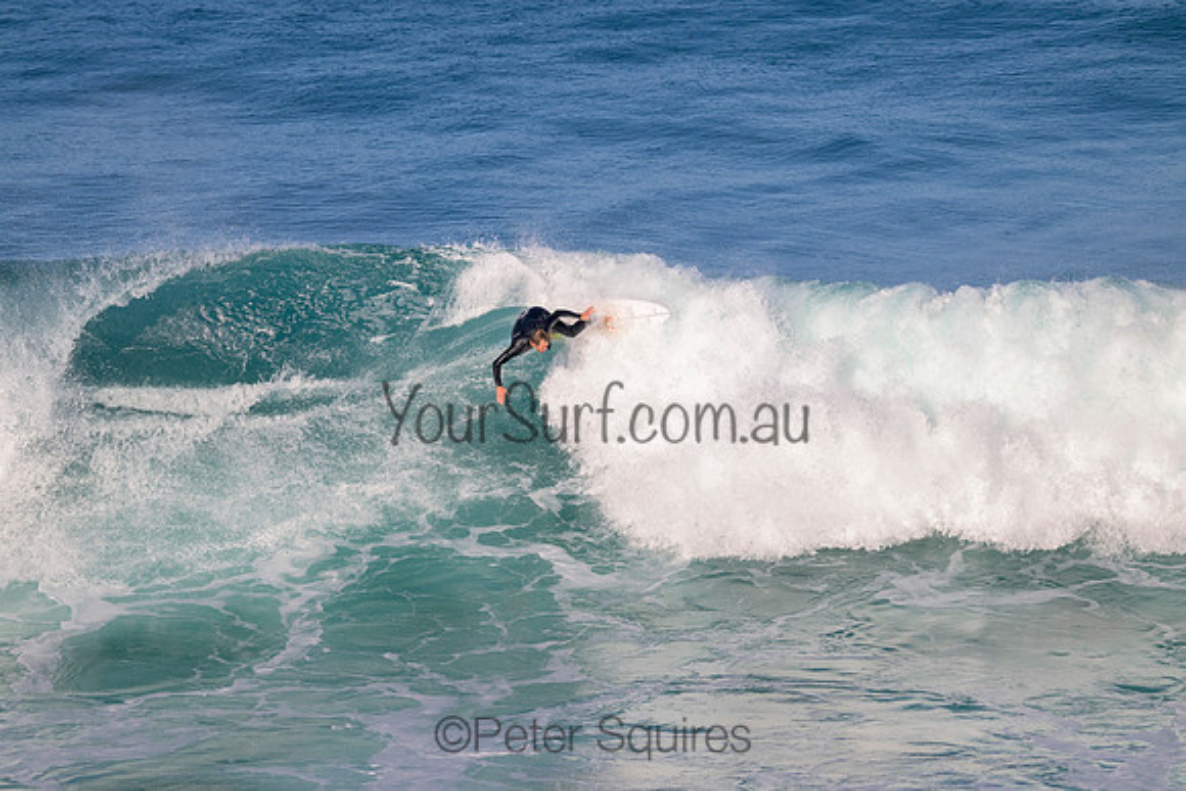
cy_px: 396
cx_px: 593
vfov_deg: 3.7
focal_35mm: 370
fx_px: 12192
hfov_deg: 5.6
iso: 900
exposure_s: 1/2000
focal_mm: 370
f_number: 11
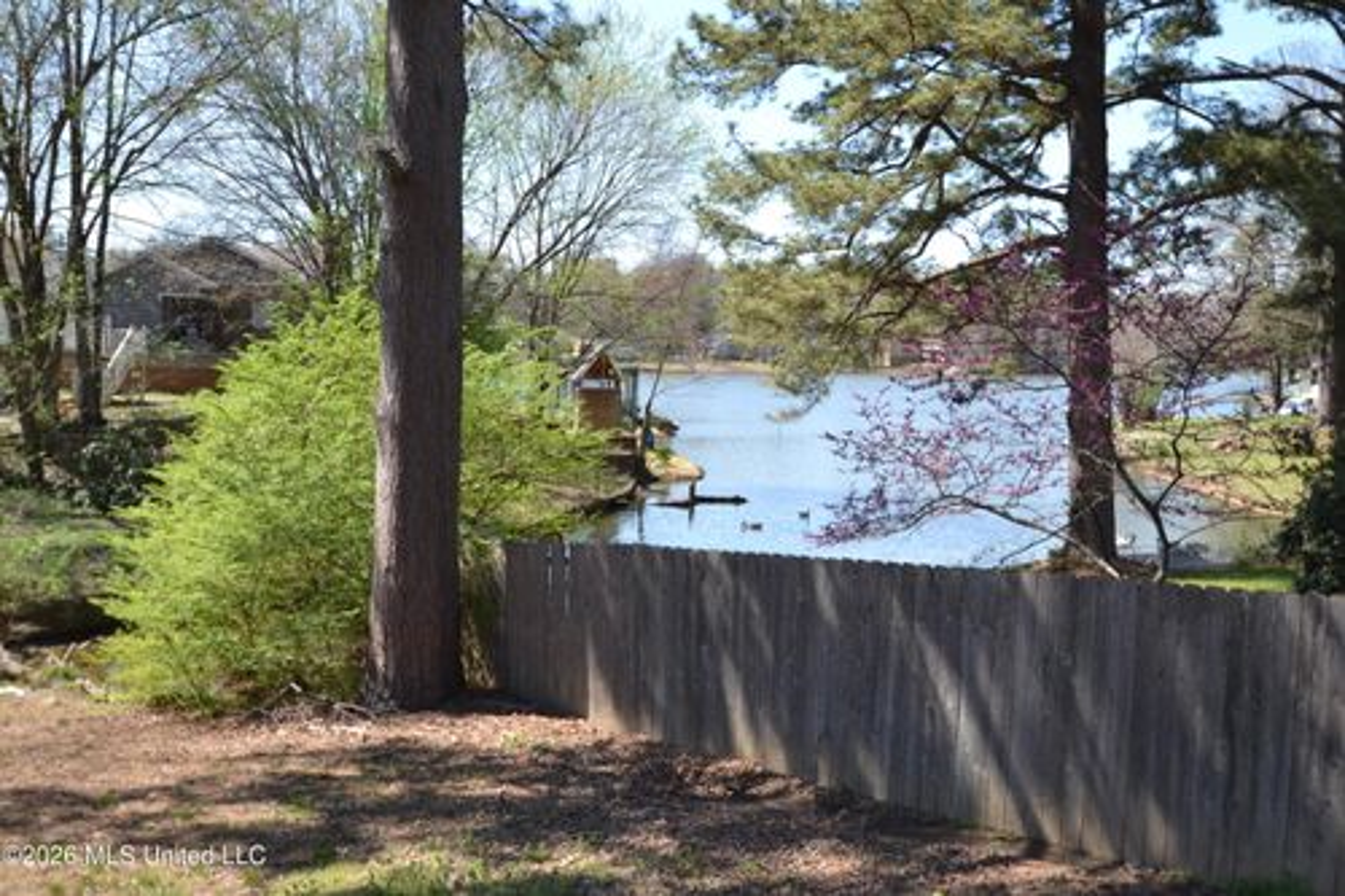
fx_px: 1344
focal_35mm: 36
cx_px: 672
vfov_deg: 36.8
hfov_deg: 53.1
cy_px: 448
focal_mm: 24
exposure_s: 1/125
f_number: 5.6
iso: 100
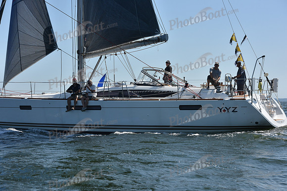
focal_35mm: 70
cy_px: 96
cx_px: 144
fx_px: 558
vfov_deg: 19.5
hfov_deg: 28.8
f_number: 8
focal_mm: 70
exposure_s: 1/1250
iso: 250
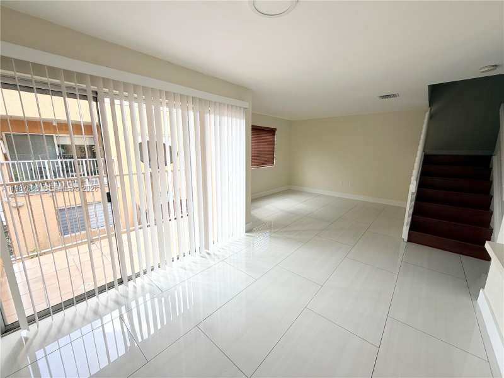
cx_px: 252
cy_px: 189
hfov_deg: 102.1
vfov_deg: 85.7
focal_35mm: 14
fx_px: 204
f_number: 2.2
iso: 40
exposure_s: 1/155
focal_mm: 2.22
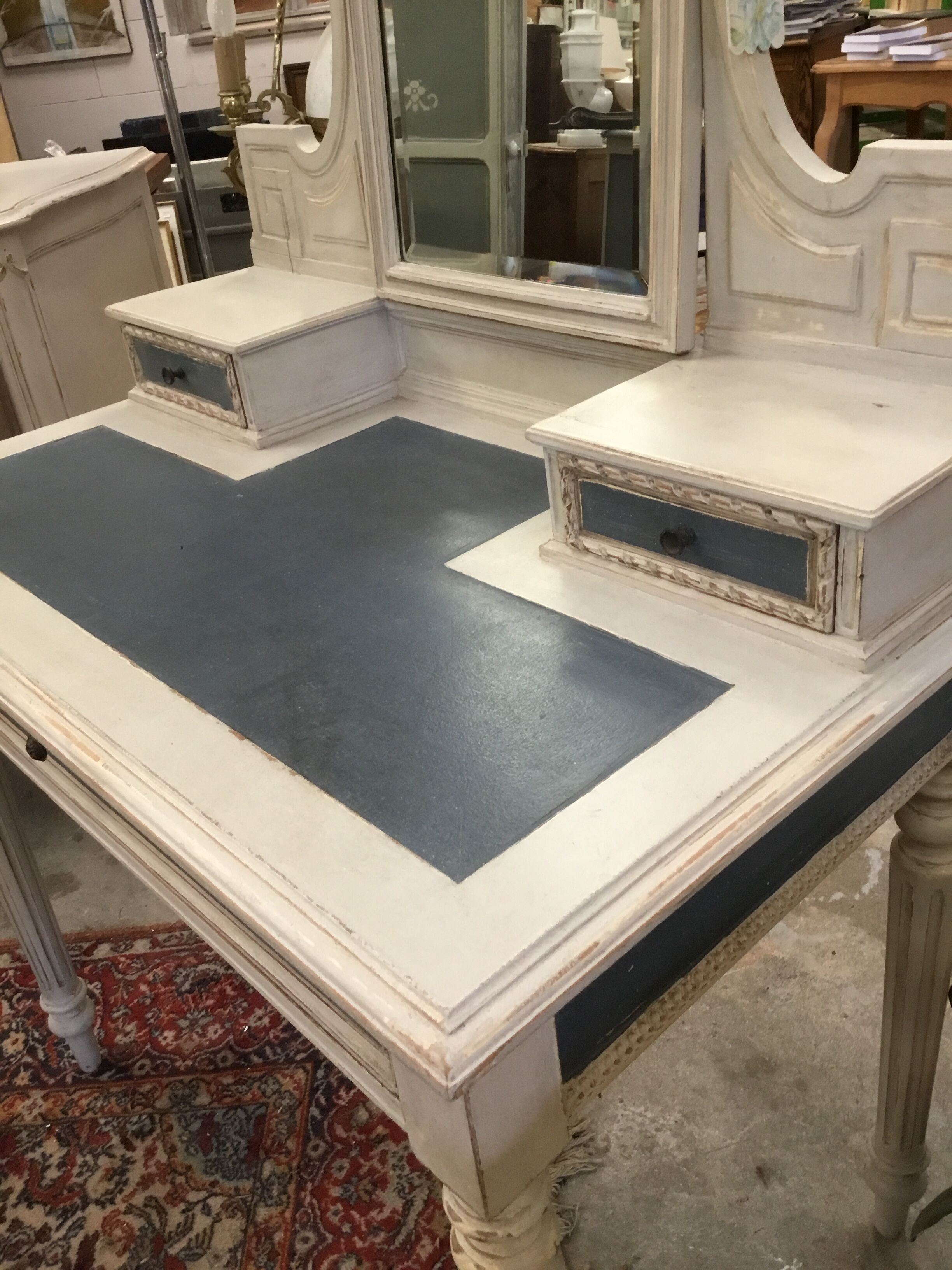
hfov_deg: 45.4
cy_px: 635
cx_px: 476
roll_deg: +9.1
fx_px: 1137
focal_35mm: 31
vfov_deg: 58.4
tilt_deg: -30.1
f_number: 2.4
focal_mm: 3.3
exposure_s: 1/33
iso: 160
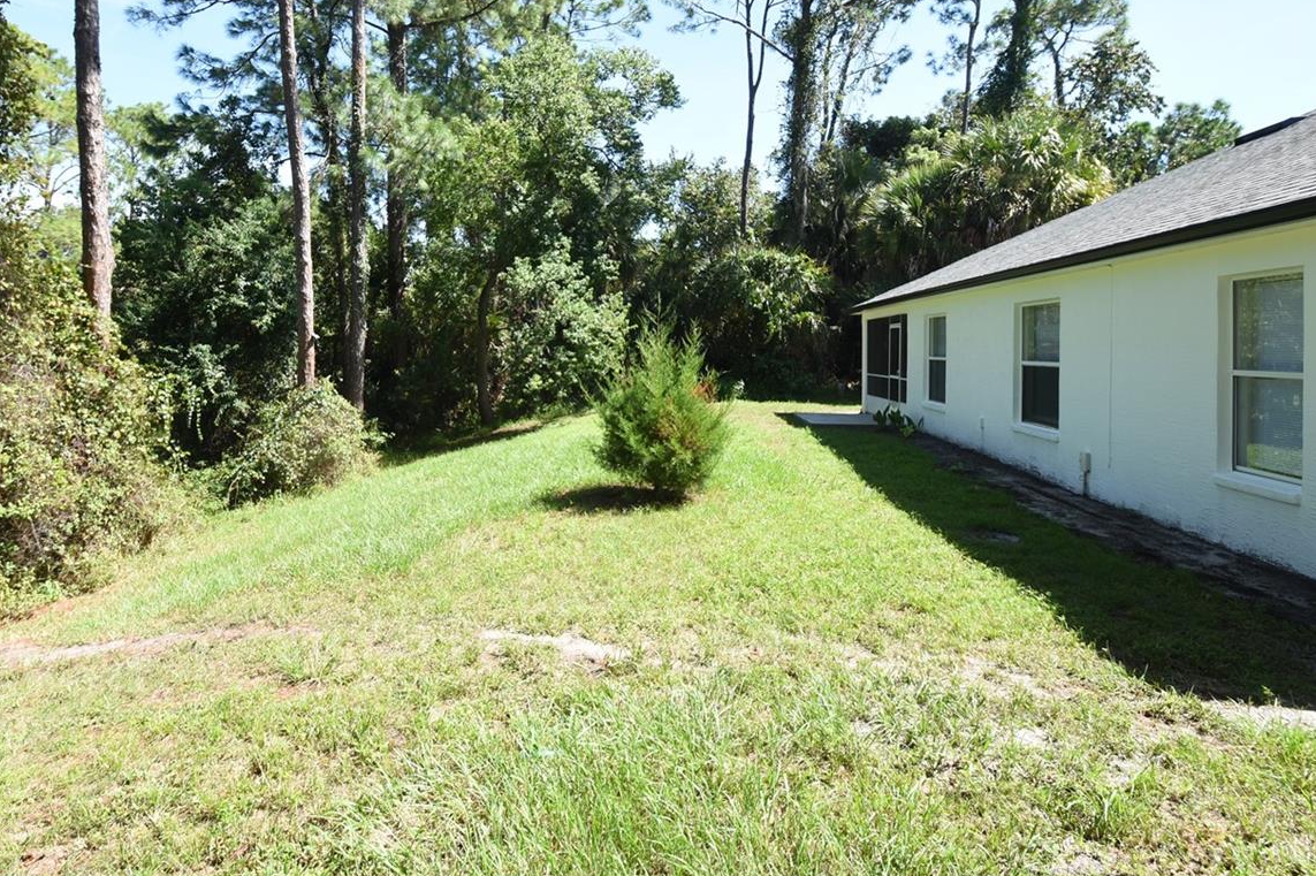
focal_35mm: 21
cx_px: 564
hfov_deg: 80.7
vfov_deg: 58.6
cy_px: 322
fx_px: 767
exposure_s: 1/125
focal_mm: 10
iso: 100
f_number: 5.6
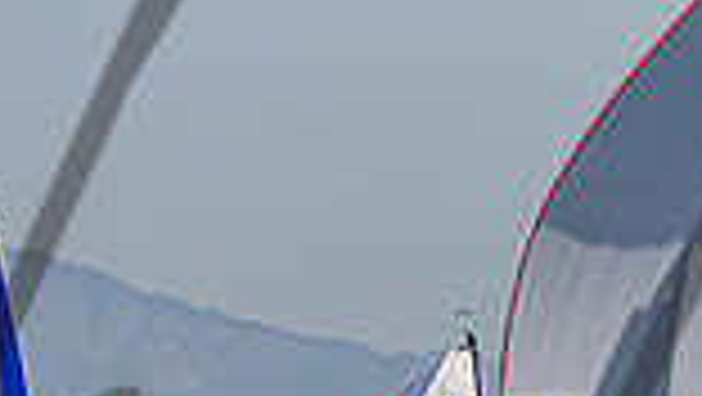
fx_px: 20844
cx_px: 801
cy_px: 471
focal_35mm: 1119
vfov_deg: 1.1
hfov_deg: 1.9
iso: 320
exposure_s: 1/4000
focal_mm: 220
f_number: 5.6
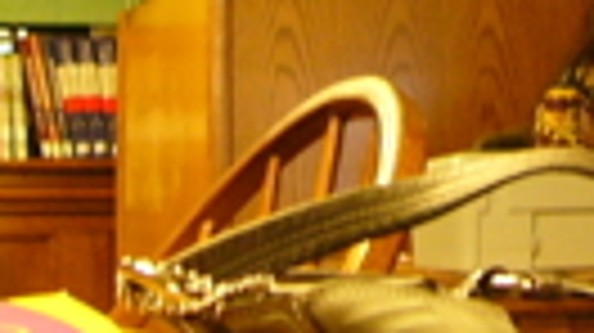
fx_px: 2345
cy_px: -151
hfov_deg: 14.4
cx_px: 477
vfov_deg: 8.0
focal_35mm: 149
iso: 200
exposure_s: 1/4
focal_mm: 6
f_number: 2.8
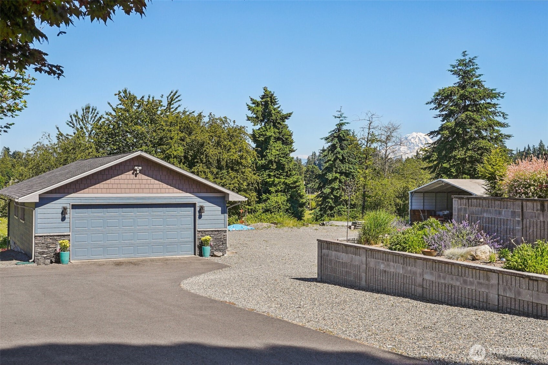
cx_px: 274
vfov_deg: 31.9
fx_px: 639
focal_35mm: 42
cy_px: 182
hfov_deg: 46.4
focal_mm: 28
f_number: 8
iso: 100
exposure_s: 1/250
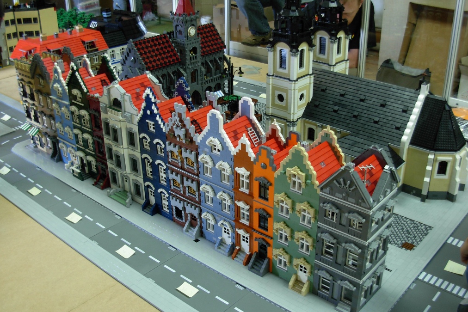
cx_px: 235
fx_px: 520
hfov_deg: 48.5
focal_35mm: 40
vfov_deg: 33.4
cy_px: 146
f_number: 2.9
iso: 79
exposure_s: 1/4.7
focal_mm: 6.3
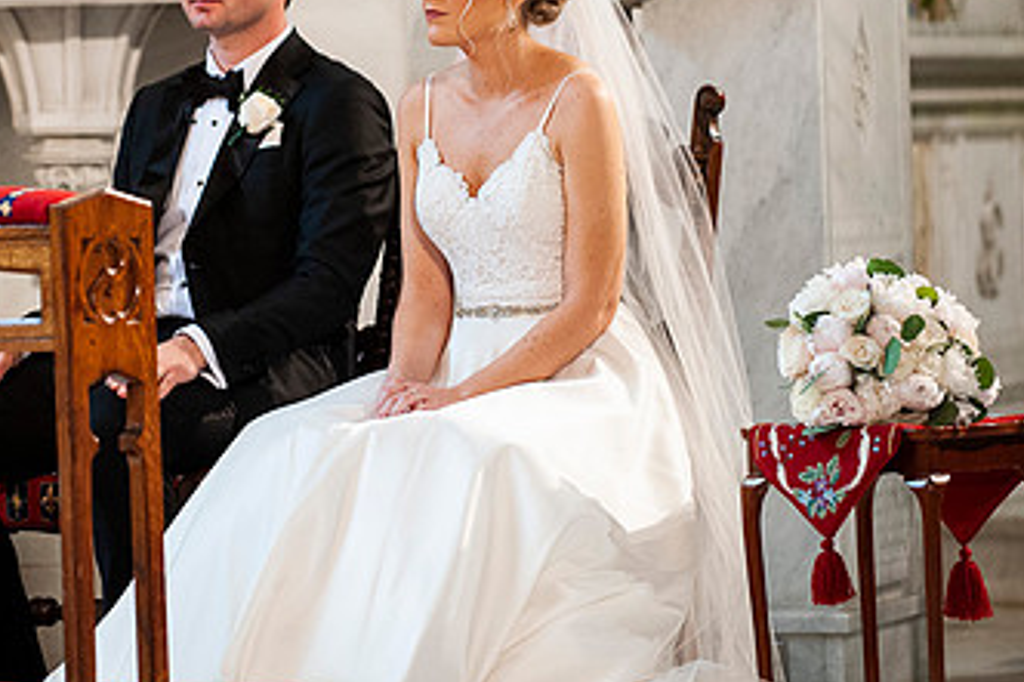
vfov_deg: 5.1
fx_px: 7704
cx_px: 389
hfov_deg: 7.6
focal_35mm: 271
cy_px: 179
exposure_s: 1/125
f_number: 2.8
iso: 1600
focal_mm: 155
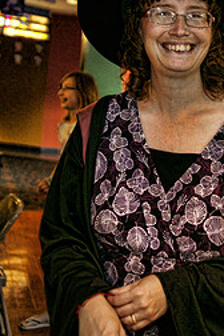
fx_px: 700
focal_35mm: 75
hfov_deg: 17.9
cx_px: 197
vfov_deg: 26.6
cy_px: 75
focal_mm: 28
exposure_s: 1/60
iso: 400
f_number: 2.8
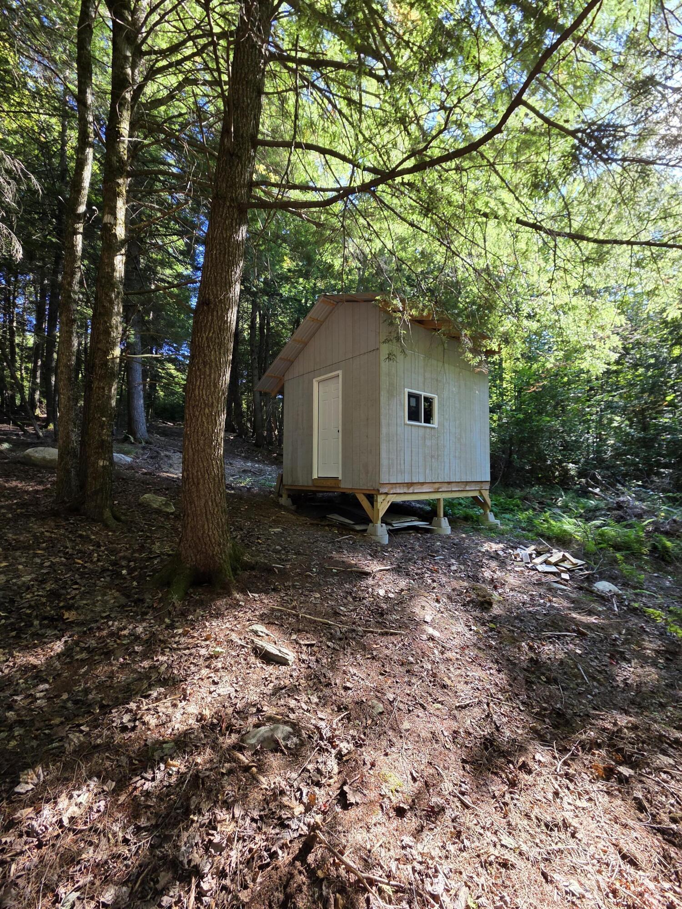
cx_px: 341
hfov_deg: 89.9
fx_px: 341
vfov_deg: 106.2
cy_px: 454
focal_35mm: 13
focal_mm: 2.2
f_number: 2.2
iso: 64
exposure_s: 1/120
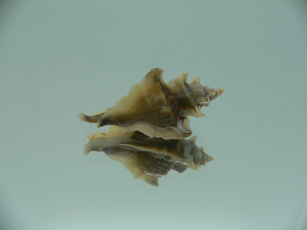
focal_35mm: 35
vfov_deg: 40.7
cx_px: 154
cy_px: 115
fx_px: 310
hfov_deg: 52.6
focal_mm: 4.6
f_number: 2.8
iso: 80
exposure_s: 1/60
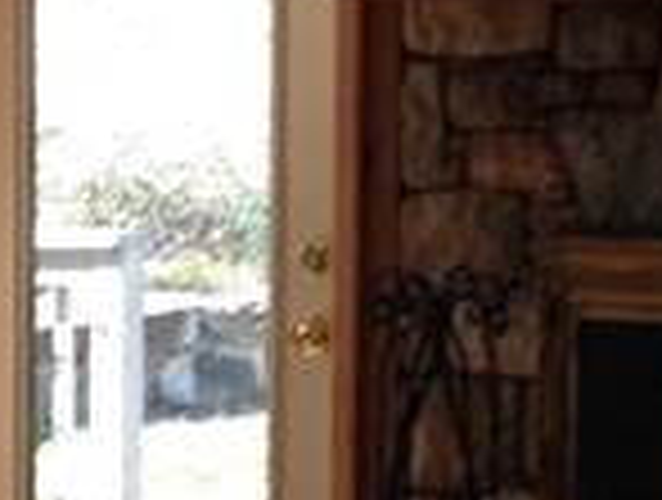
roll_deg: -1.3
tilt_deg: -5.8
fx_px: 4659
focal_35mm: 243
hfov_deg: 8.1
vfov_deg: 6.1
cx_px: 293
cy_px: 446
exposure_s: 1/120
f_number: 2.4
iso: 50
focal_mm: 4.28
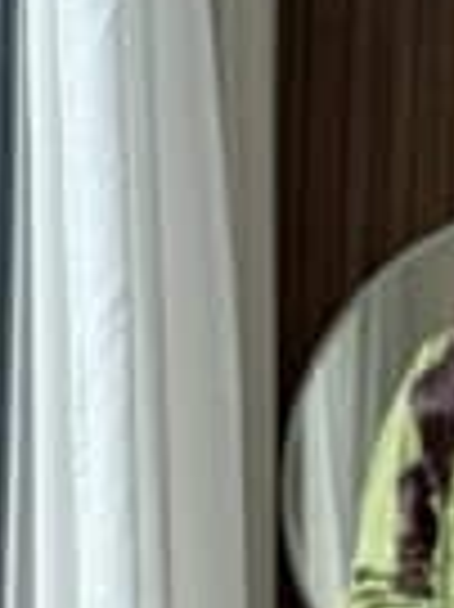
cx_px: 602
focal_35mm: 190
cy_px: 777
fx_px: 3328
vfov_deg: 10.2
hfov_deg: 7.7
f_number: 1.78
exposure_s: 1/627
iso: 64
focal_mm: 6.76
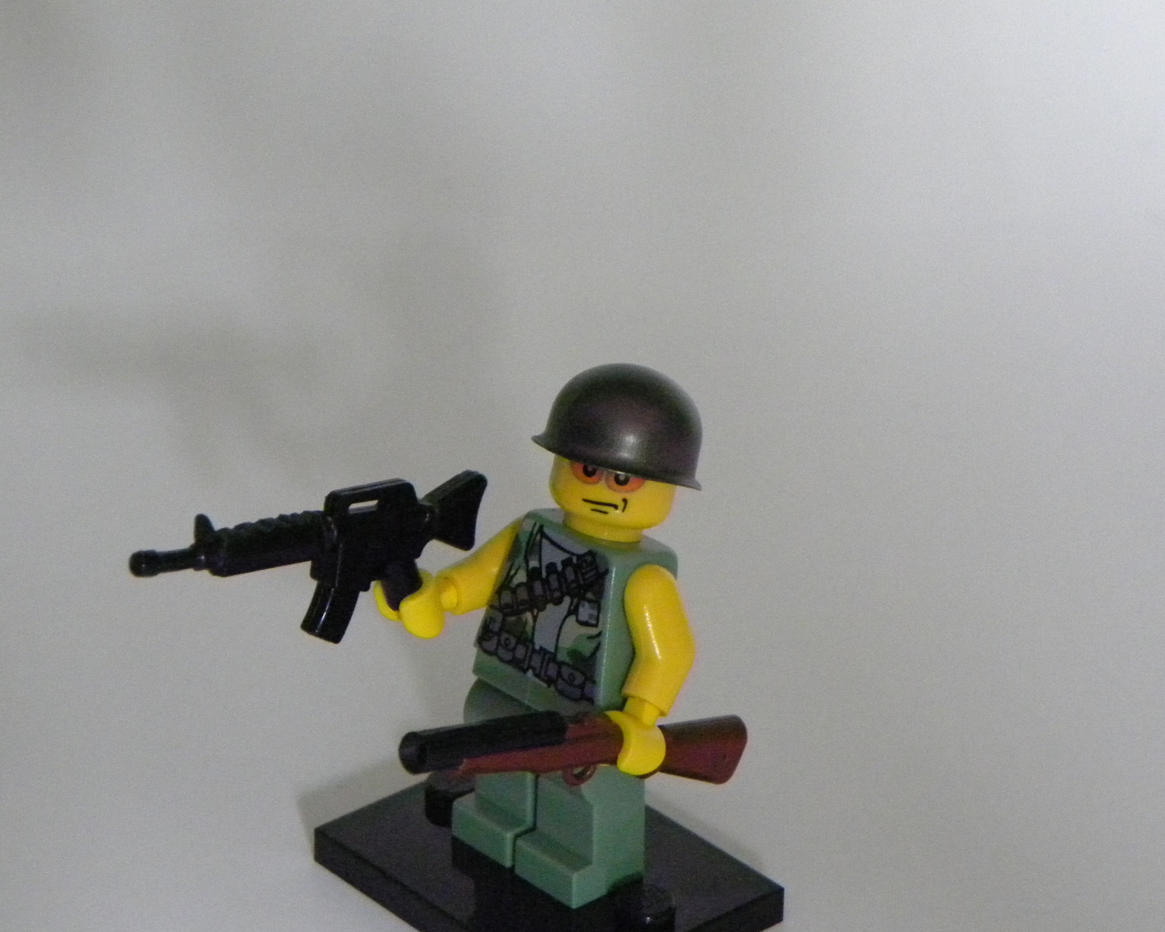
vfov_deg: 15.2
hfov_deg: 19.0
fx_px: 3483
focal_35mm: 101
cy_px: 472
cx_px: 595
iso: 800
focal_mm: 15.1
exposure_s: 1/9.1
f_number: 4
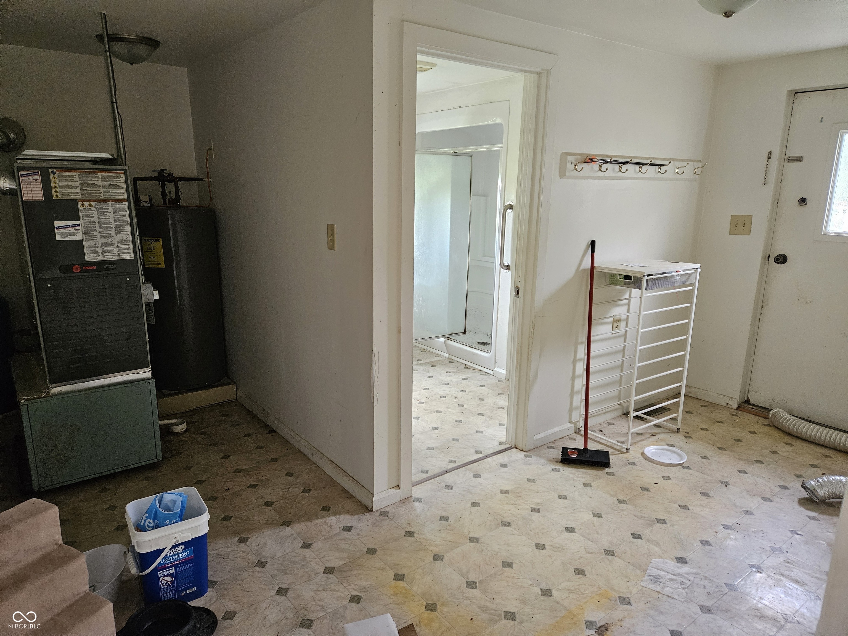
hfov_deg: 73.9
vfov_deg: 58.9
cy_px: 318
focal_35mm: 23
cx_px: 424
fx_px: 563
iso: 640
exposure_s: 1/240
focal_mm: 5.4
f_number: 1.8
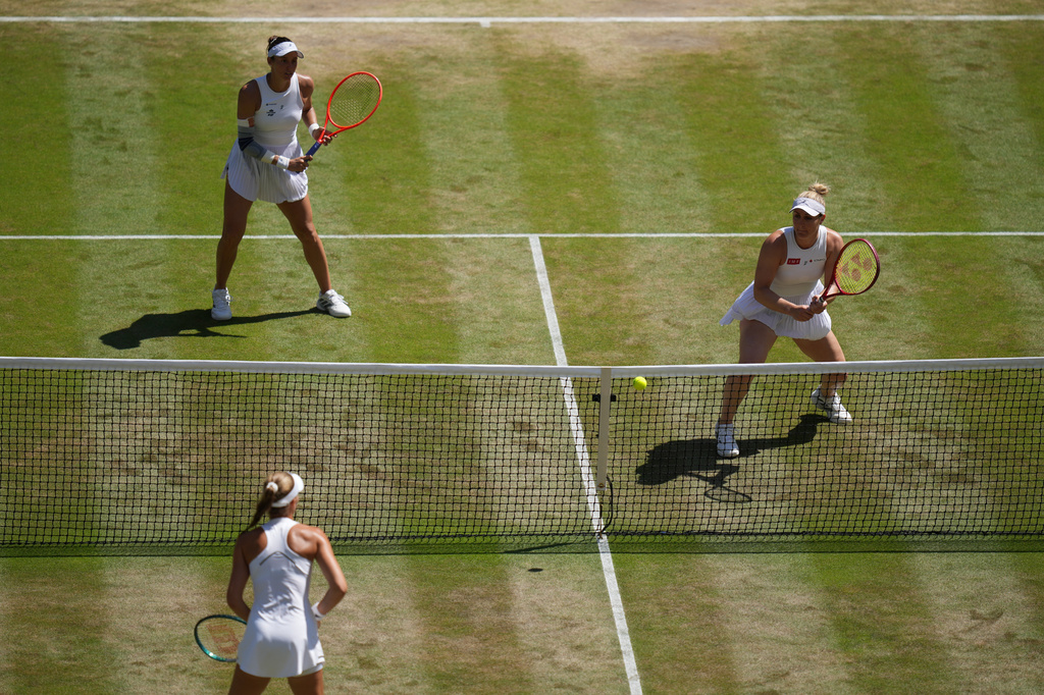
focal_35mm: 400
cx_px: 522
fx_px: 11596
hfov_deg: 5.2
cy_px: 348
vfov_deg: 3.4
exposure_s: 1/2000
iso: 100
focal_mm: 400
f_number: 2.8
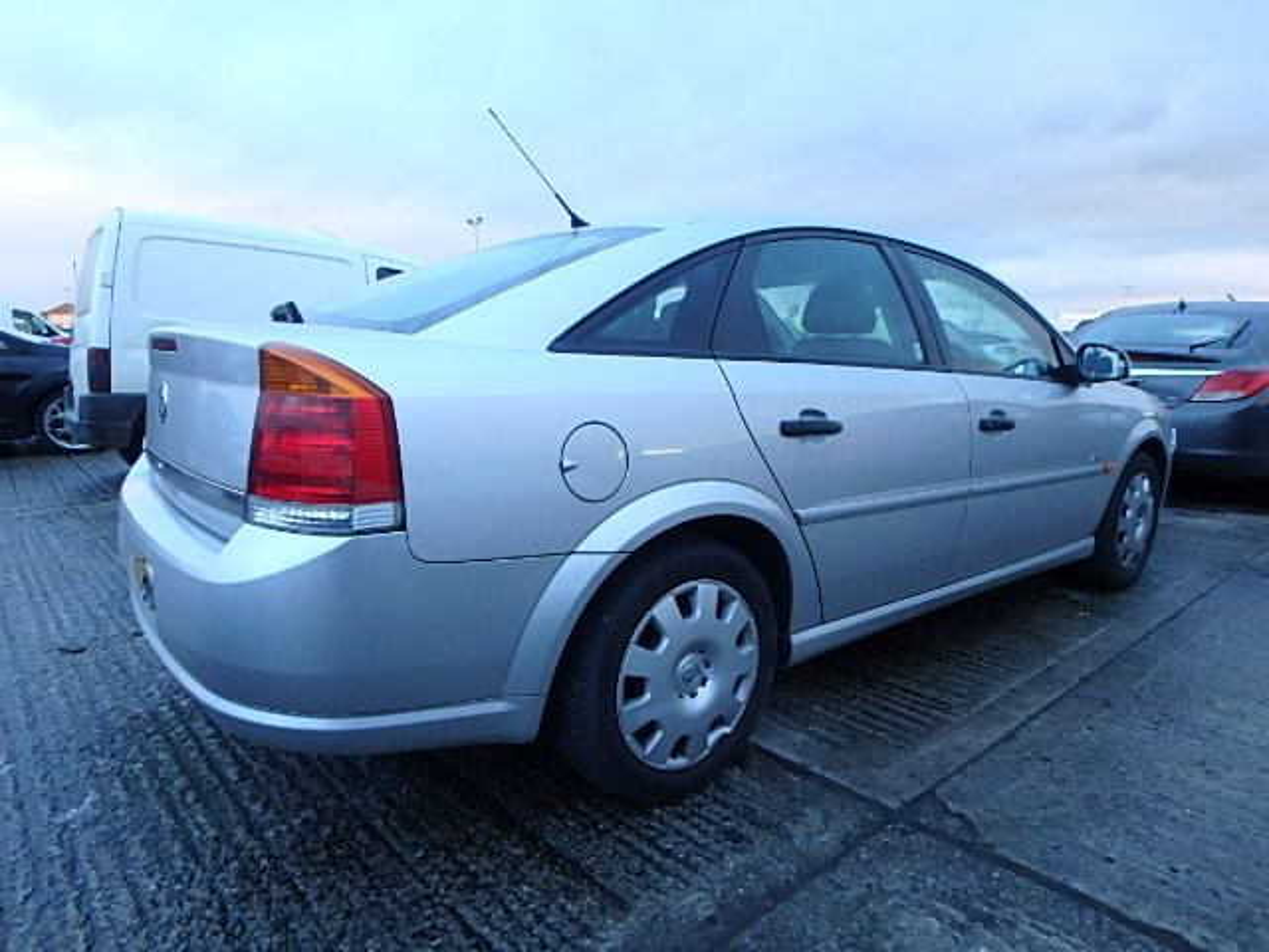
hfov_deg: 79.0
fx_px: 770
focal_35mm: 21
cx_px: 634
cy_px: 476
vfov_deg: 63.4
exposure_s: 1/40
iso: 200
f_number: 3.5
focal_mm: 3.7
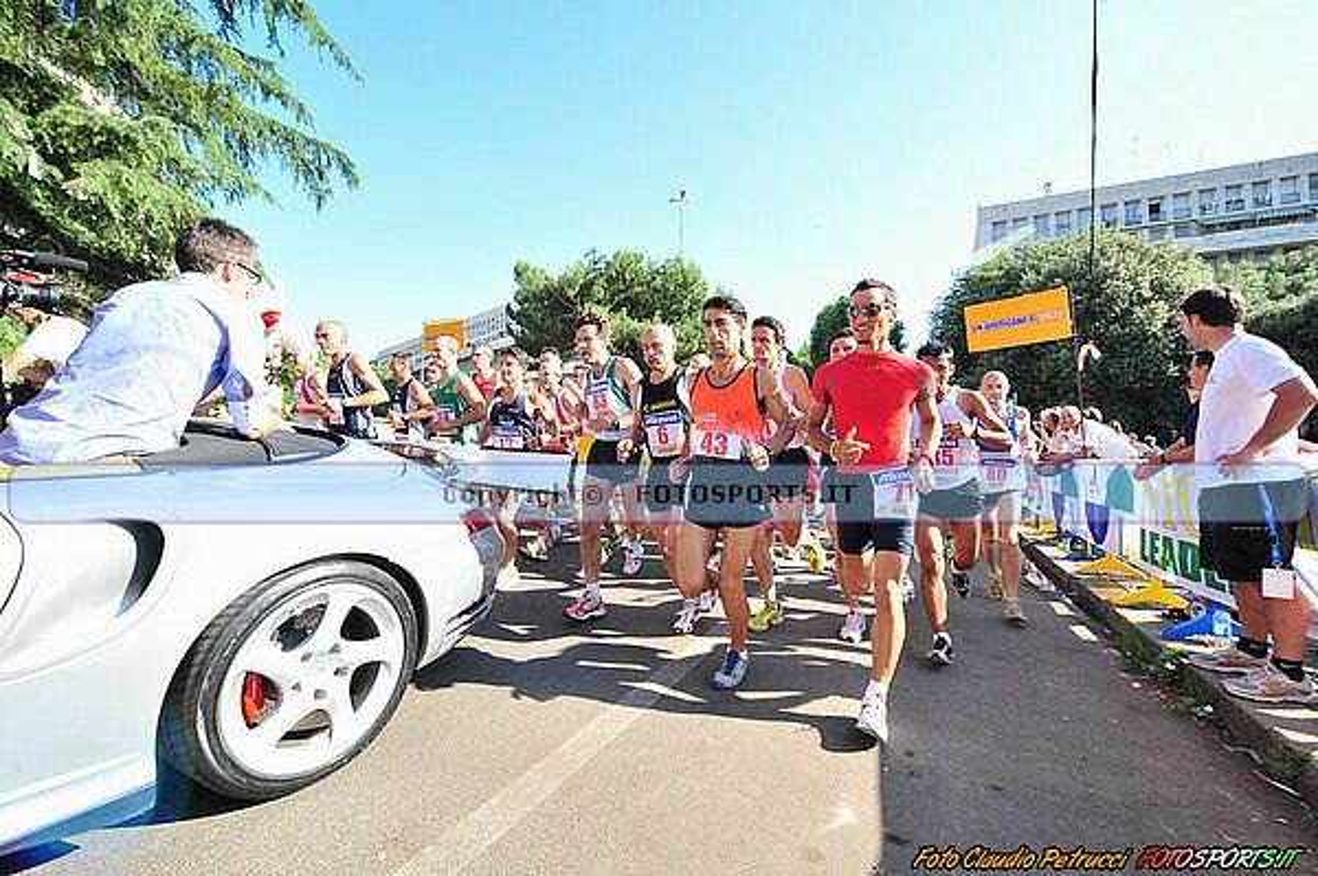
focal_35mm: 14
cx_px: 659
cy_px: 438
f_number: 8
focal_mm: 14
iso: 800
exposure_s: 1/400
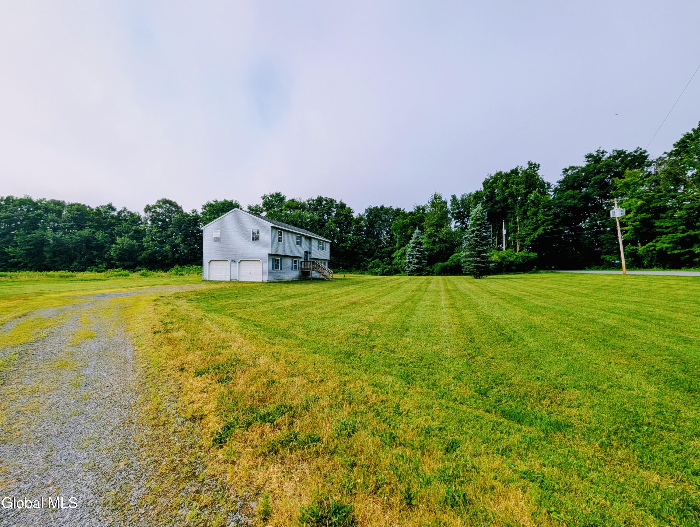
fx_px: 243
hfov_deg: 110.5
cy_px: 264
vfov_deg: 94.6
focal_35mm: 12
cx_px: 350
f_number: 1.7
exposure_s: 1/4184
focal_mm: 2.02
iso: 55
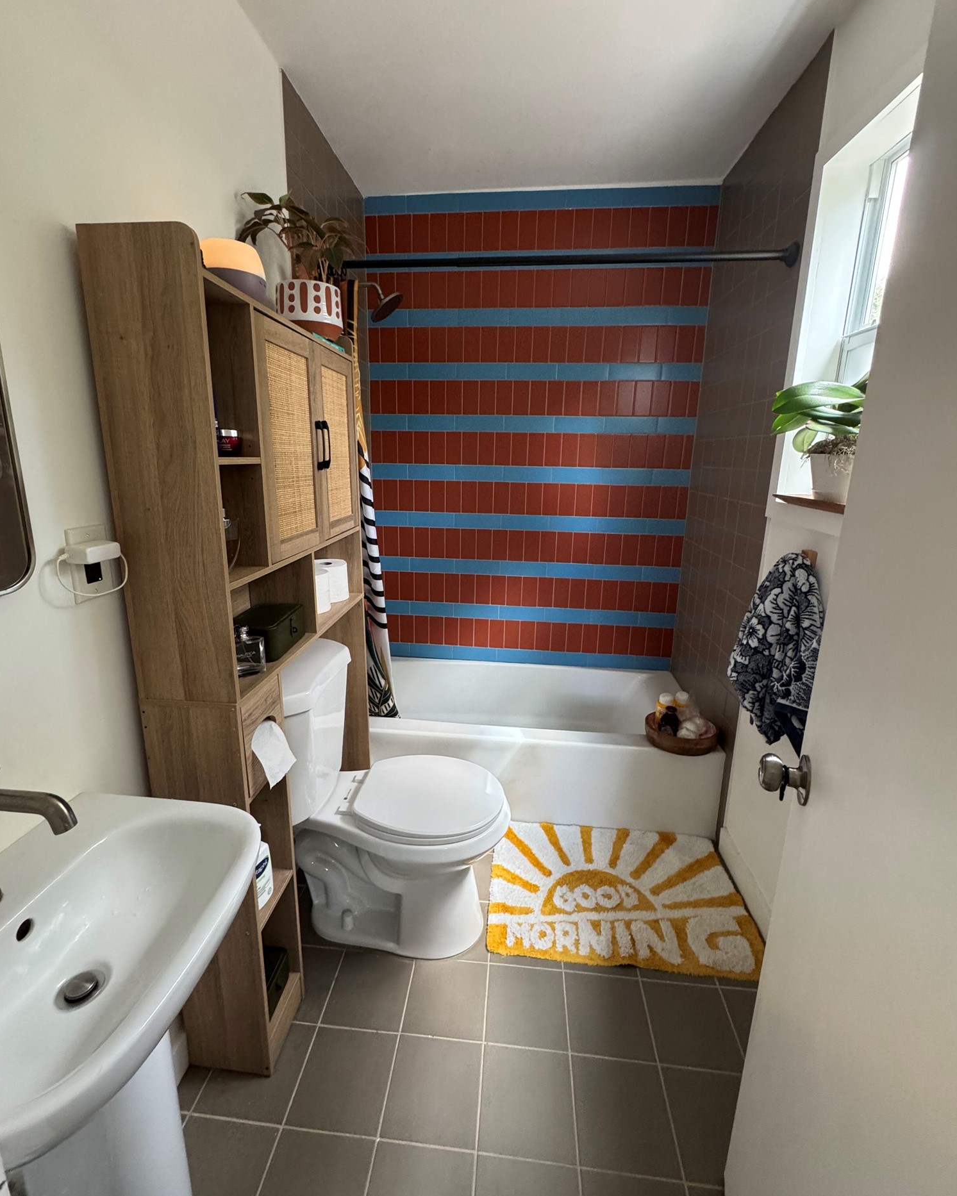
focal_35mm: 15
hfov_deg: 84.0
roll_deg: -0.6
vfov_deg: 96.7
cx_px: 469
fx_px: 531
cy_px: 574
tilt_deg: -14.0
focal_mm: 2.22
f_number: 2.2
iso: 320
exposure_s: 1/66
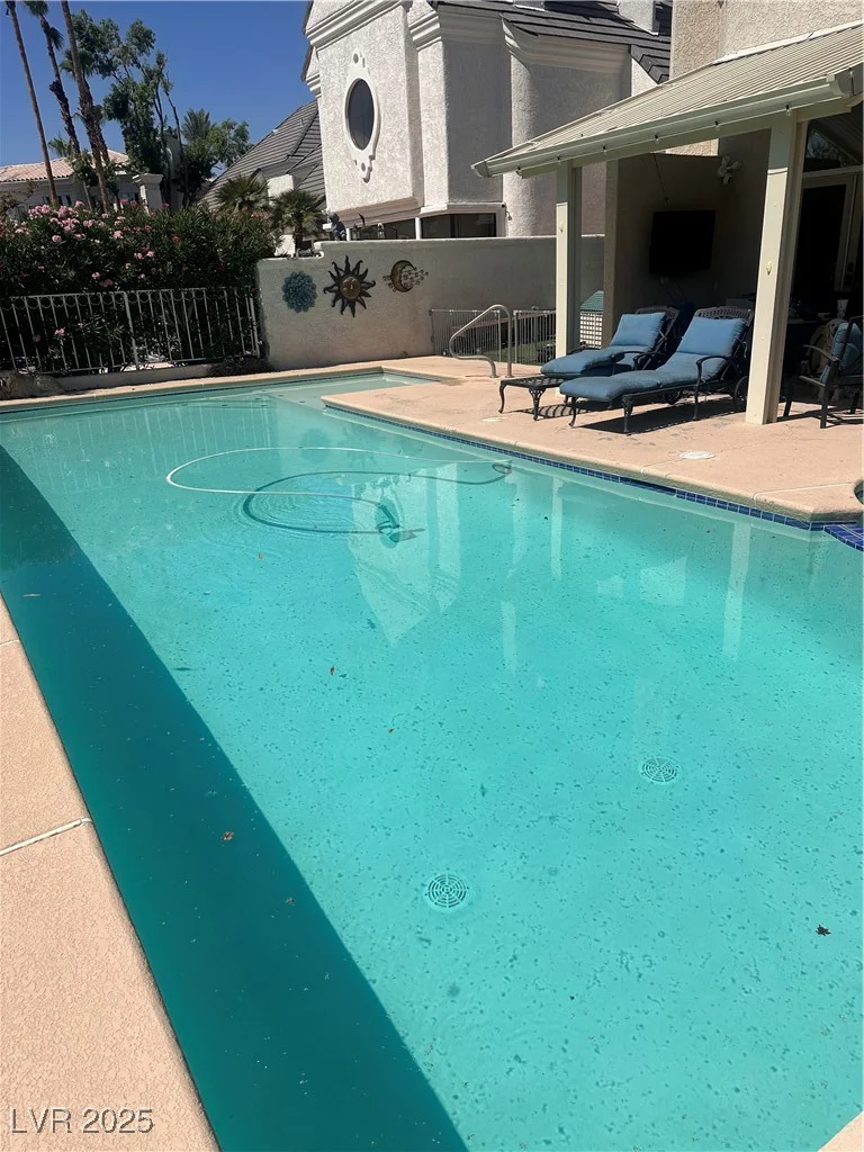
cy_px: 576
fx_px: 799
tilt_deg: -21.9
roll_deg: +1.5
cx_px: 432
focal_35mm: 24
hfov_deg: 56.8
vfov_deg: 71.6
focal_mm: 6.86
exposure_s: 1/12048
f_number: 1.78
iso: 80
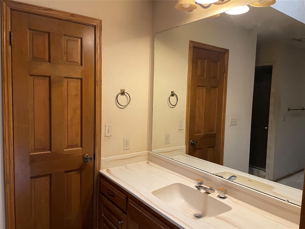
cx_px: 152
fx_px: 229
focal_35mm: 26
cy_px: 114
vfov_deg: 53.1
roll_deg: -1.5
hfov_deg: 67.3
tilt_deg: -5.1
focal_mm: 4.2
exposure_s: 1/60
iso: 320
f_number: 1.6
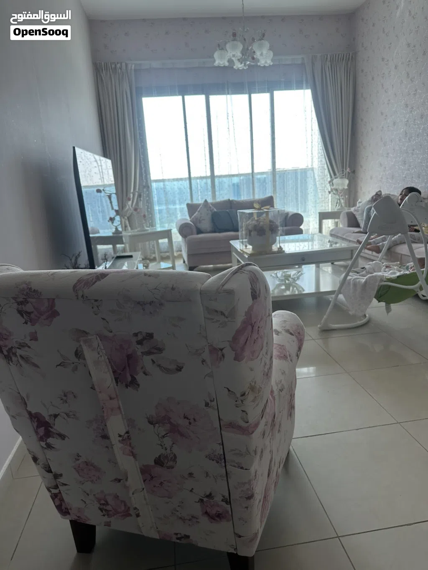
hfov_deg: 56.8
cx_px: 214
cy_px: 285
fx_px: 396
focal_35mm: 24
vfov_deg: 71.6
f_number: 1.78
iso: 64
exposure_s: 1/121
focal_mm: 6.86
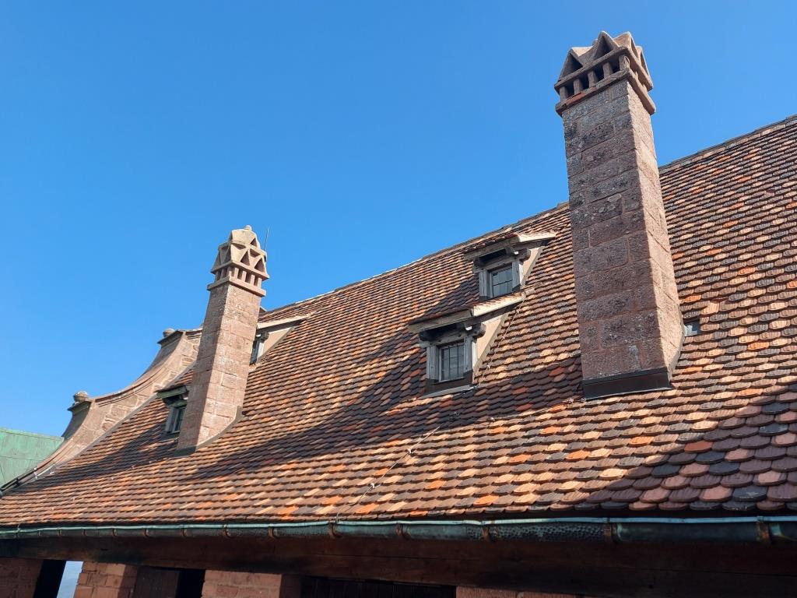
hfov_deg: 71.6
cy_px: 299
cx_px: 398
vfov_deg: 56.8
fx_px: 553
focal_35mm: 24
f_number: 1.8
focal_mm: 5.23
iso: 32
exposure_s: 1/621
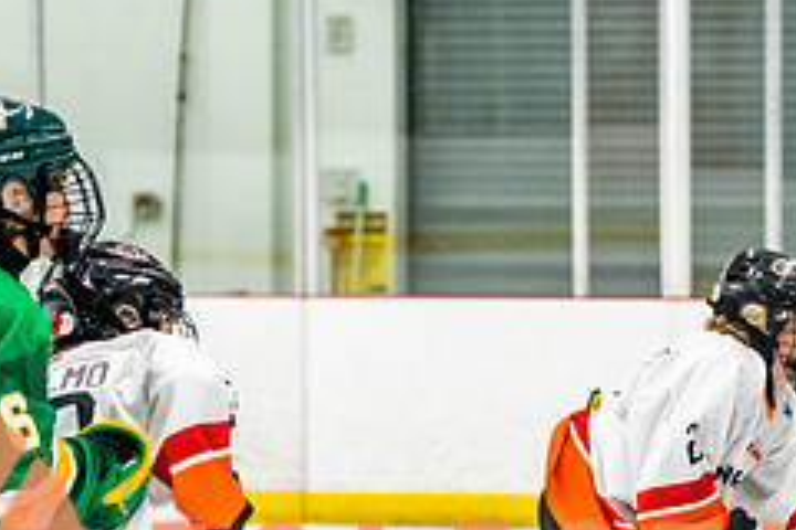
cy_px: 604
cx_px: 822
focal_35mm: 280
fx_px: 6191
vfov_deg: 4.9
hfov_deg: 7.3
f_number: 2.8
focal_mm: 90
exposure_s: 1/640
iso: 2000
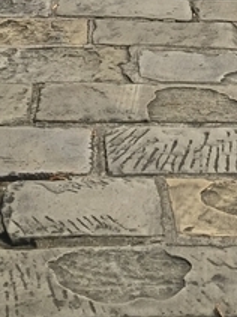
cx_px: 171
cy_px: -257
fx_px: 1005
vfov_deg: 15.4
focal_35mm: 110
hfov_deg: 13.4
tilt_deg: +11.4
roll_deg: -0.4
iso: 32
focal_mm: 4.15
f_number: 2.2
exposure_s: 1/1647
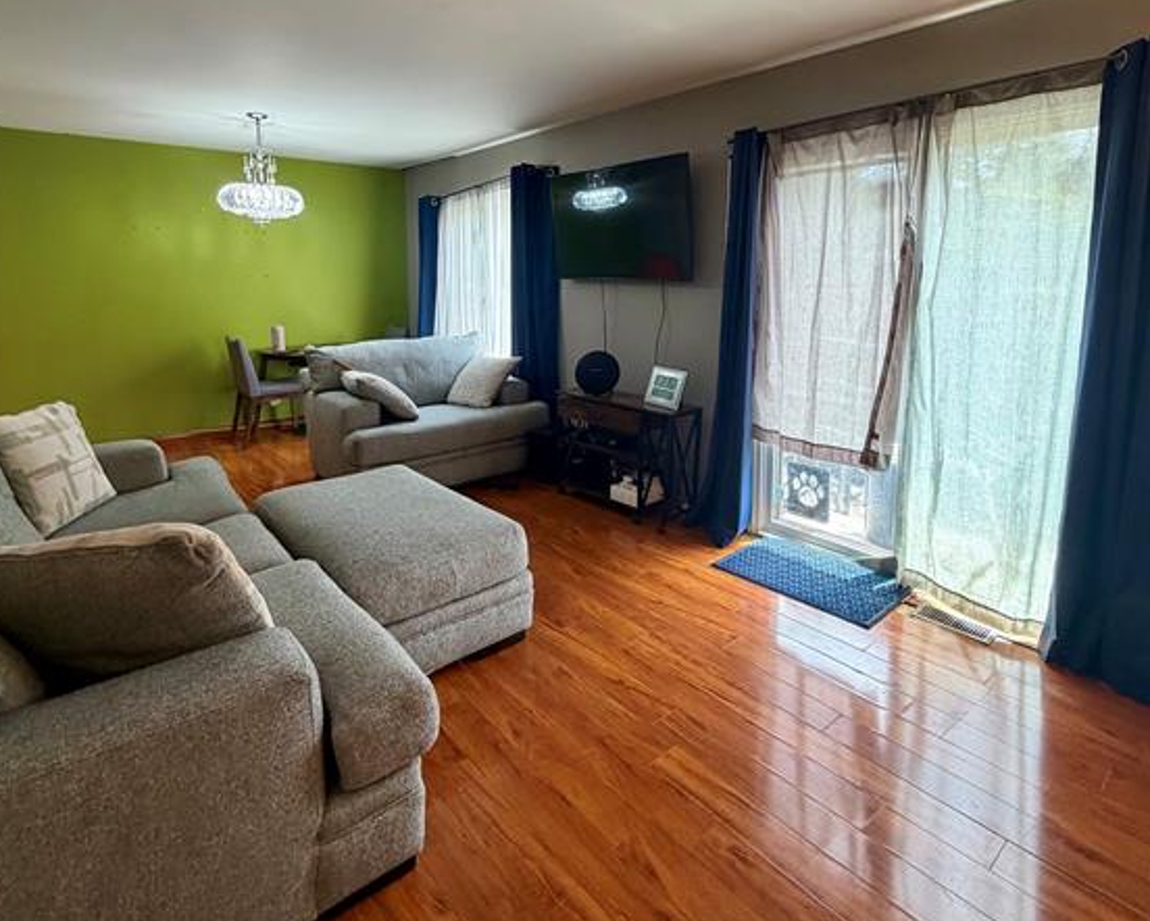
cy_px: 344
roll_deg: -0.2
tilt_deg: -6.2
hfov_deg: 83.3
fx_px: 647
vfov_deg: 69.7
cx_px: 585
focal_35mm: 19
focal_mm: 2.22
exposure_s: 1/60
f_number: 2.2
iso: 200
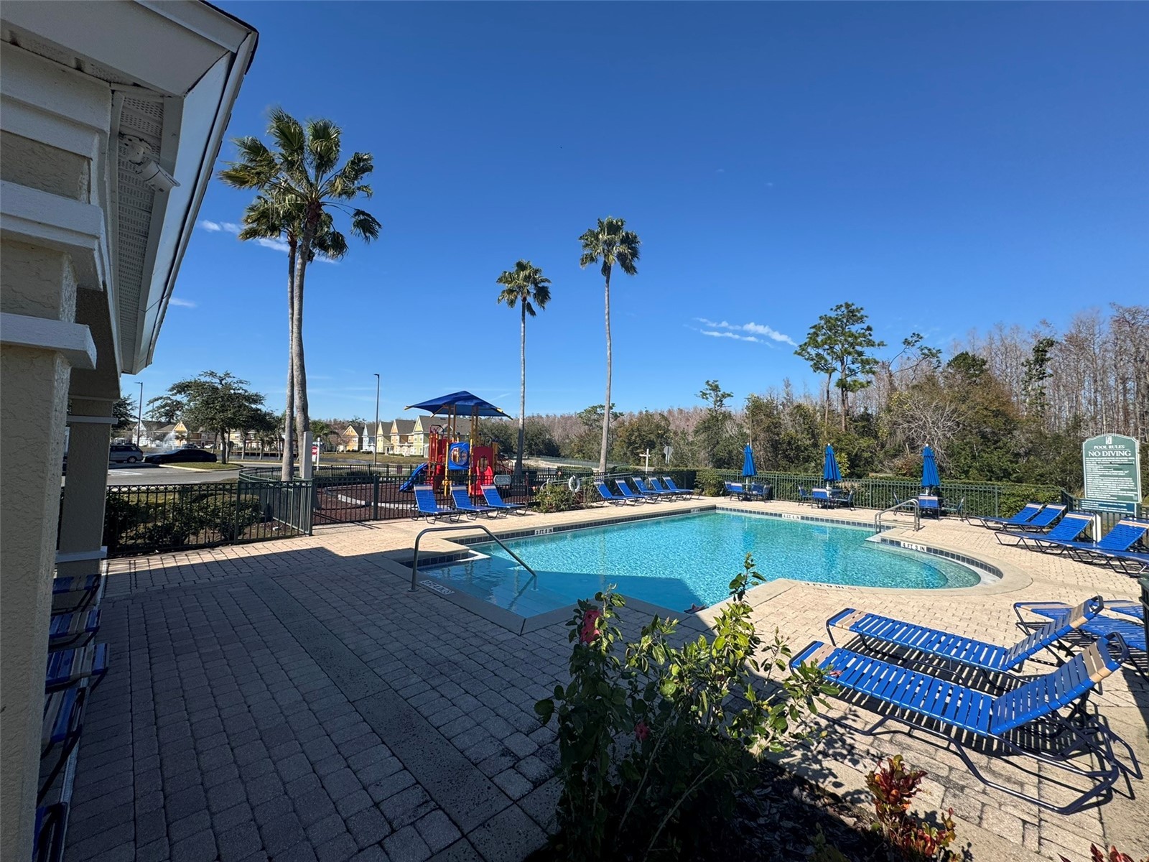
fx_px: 465
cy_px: 431
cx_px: 574
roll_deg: -0.2
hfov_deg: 102.1
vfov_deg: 85.7
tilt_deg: +1.1
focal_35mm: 14
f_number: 2.2
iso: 50
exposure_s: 1/2494
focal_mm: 2.22
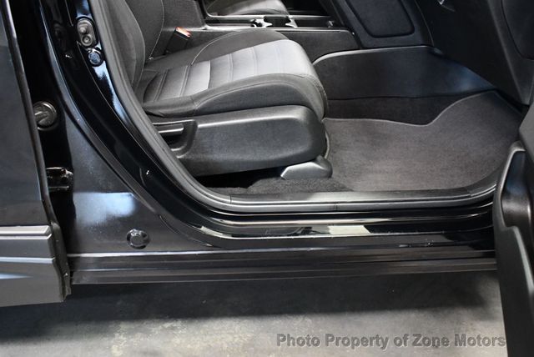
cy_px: 178
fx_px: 534
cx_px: 267
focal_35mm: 36
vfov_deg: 36.9
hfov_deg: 53.1
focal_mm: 18
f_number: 3.5
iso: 4000
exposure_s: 1/60
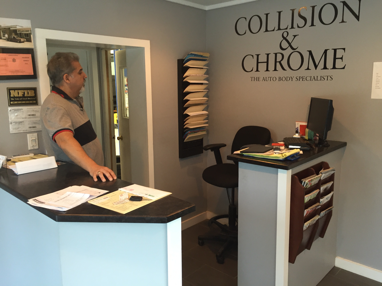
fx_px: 320
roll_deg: +1.9
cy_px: 143
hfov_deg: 61.7
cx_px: 191
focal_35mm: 29
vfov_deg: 48.2
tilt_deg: -10.9
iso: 64
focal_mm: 4.15
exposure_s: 1/30
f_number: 2.2
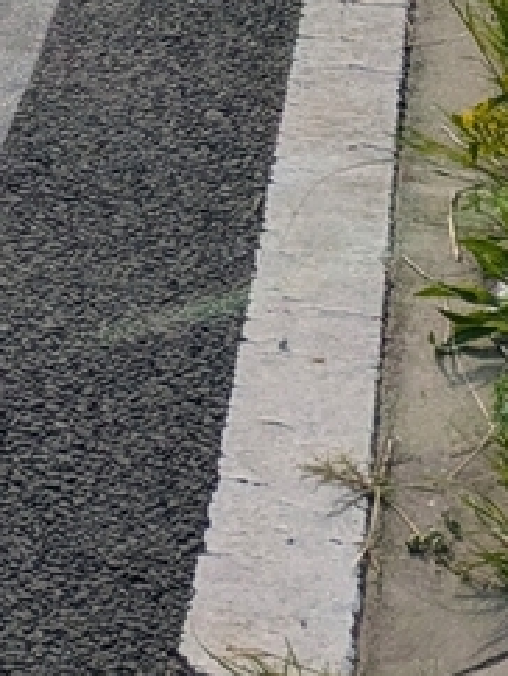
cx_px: -21
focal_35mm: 124
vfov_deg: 12.7
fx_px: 2422
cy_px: -891
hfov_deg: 11.8
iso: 71
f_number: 1.89
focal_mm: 5.43
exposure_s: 1/14286
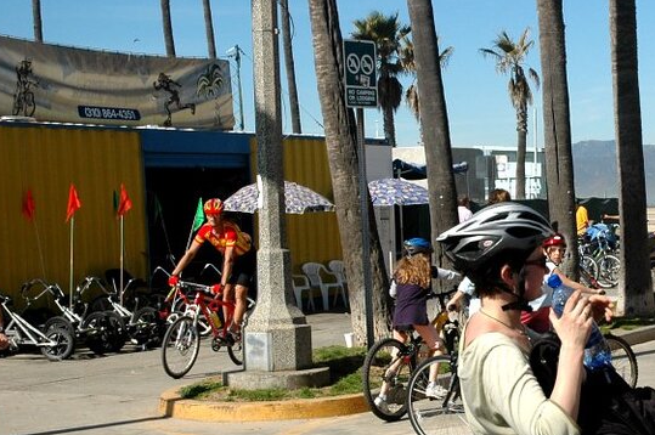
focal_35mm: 83
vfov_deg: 16.4
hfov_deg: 24.0
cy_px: 306
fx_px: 1506
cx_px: 553
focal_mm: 31
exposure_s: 1/500
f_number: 9
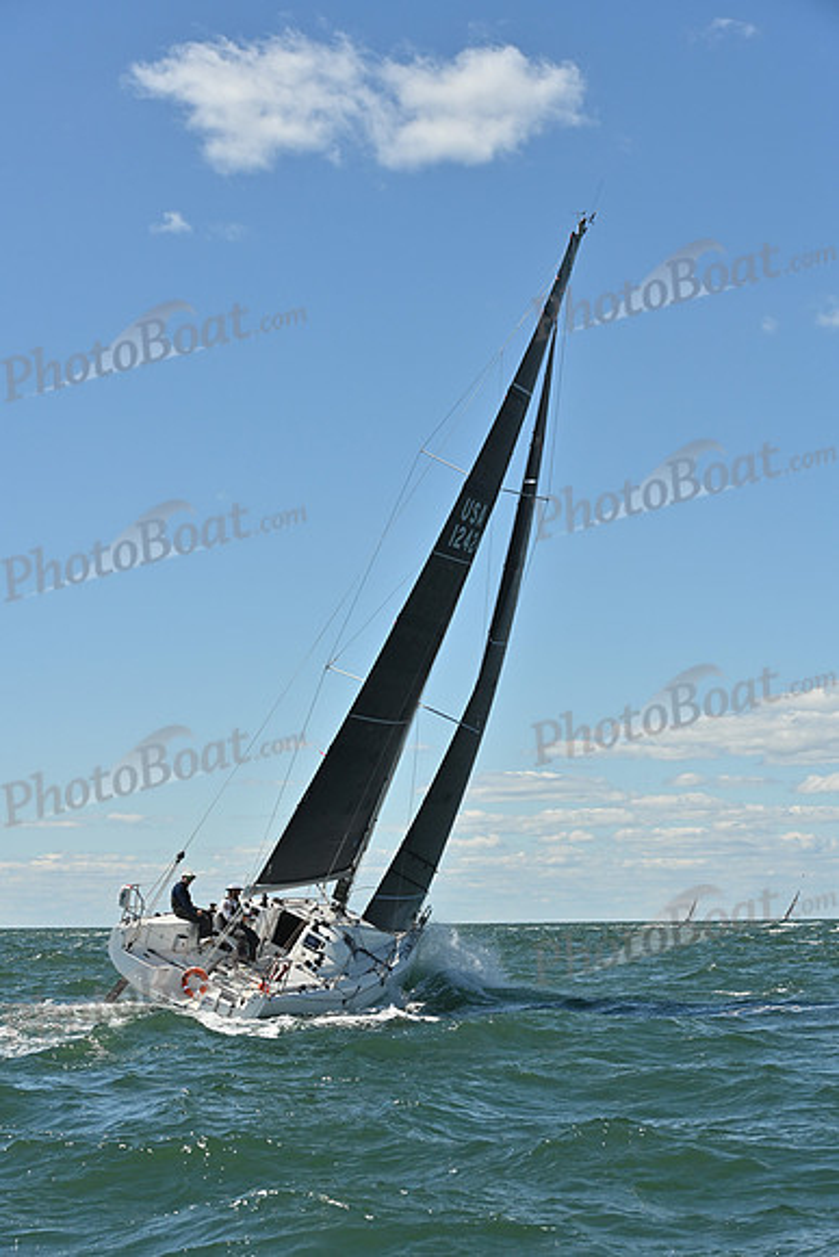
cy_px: 628
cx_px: 420
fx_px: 2445
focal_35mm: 70
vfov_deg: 28.8
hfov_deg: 19.5
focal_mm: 70
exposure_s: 1/1600
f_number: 9
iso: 320
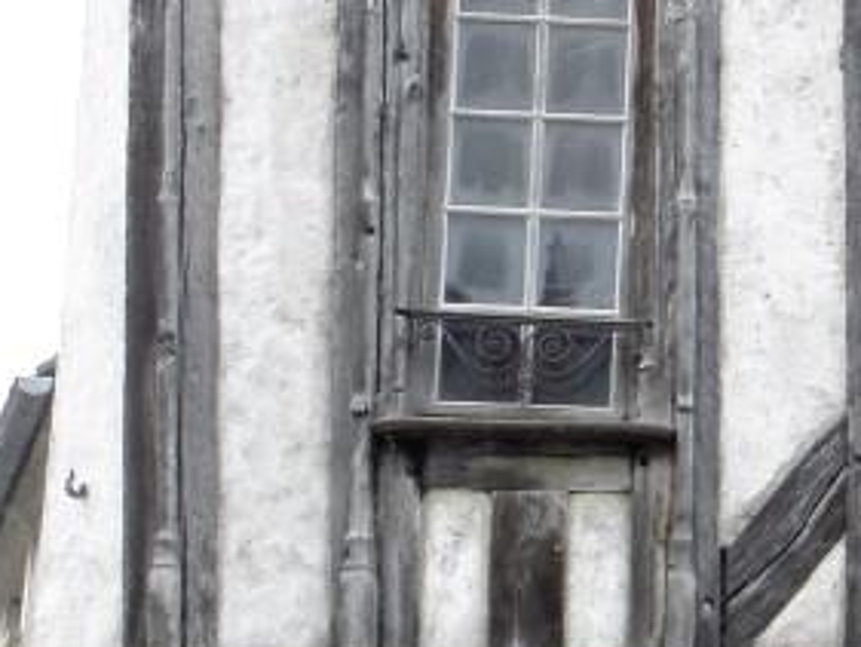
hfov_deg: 7.4
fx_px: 6519
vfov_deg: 5.7
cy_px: 491
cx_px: 1452
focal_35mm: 262
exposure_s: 1/80
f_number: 3.8
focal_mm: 12.97
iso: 125
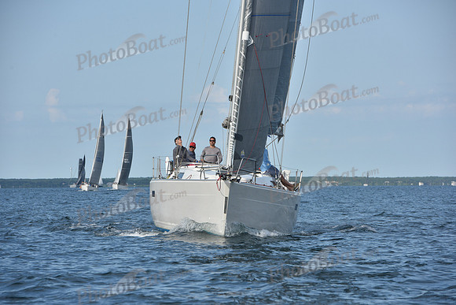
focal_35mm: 200
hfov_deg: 10.3
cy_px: 152
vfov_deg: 6.9
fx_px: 2534
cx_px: 228
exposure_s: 1/1000
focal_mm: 200
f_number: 10
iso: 320
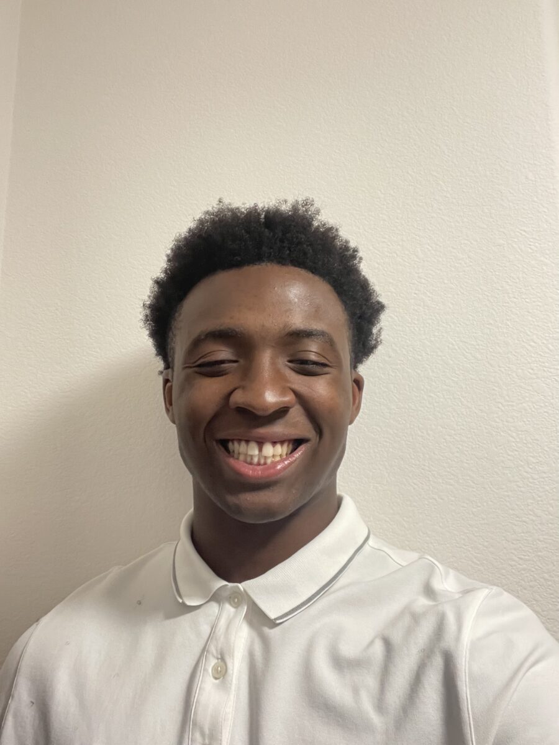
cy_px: 372
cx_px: 280
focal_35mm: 30
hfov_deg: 46.8
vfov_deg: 60.0
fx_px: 646
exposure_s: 1/40
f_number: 2.2
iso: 400
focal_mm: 2.71
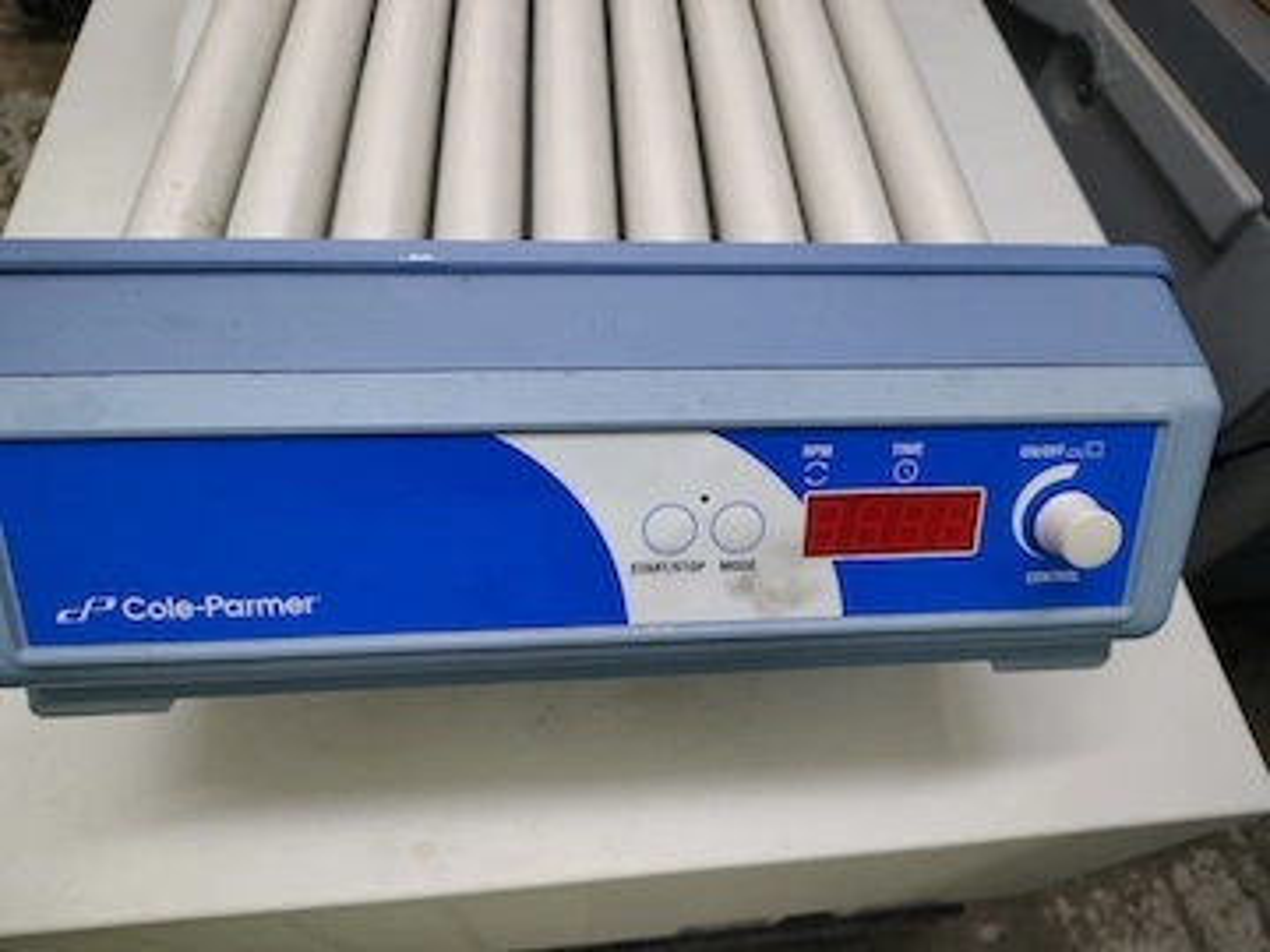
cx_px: 635
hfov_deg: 71.6
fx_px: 881
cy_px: 476
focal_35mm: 24
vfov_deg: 56.8
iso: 888
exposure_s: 1/120
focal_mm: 5.56
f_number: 1.8
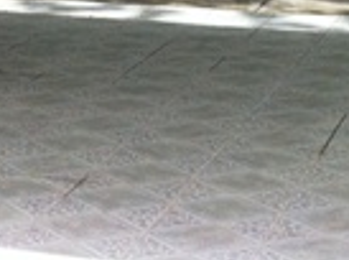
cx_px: -176
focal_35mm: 164
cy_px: -344
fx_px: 1649
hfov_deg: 11.6
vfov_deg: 8.3
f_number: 2.8
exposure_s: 1/838
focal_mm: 3.85
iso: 80
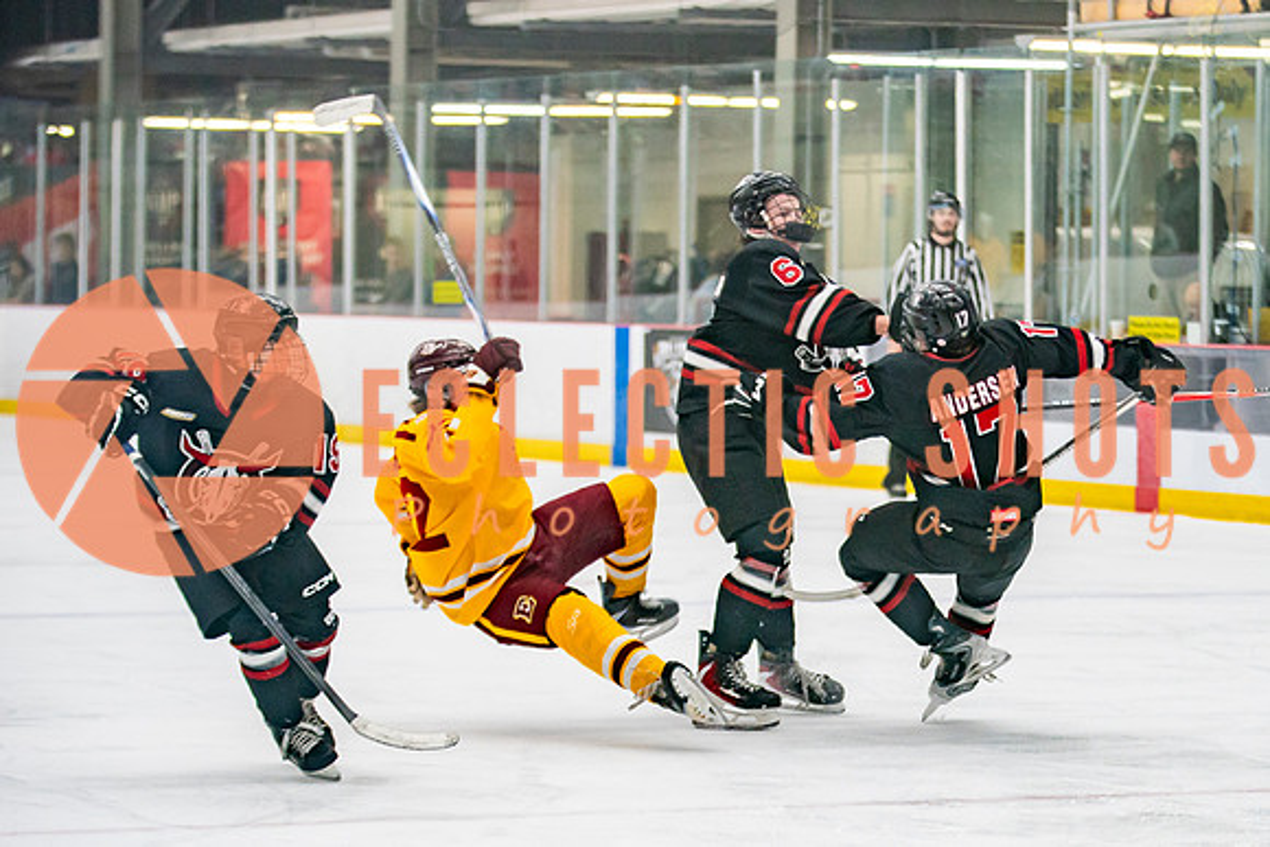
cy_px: 521
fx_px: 5907
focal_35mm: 167
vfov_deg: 8.2
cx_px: 933
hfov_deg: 12.2
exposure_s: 1/640
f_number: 2.8
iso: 1250
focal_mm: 100
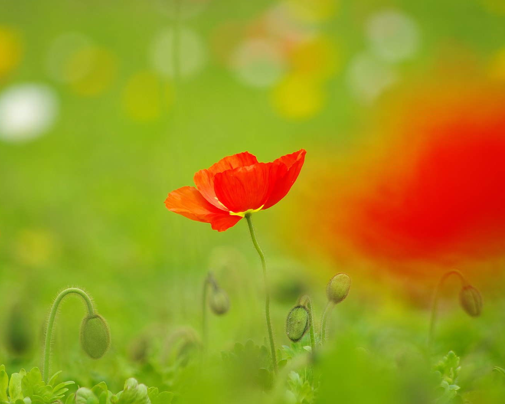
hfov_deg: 3.8
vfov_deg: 3.0
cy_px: 202
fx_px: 7637
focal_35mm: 511
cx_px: 203
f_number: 5.8
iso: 100
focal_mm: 300
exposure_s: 1/250
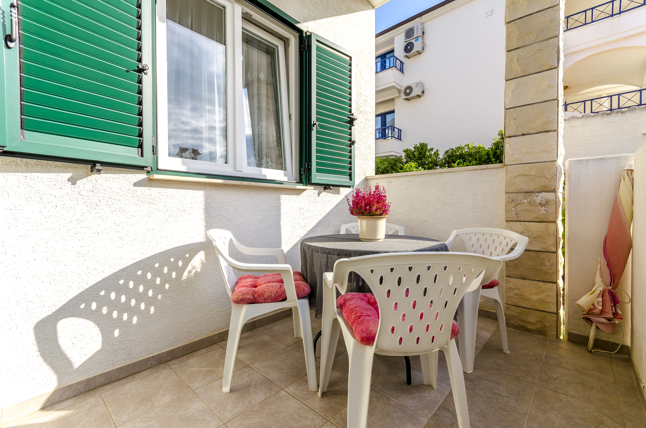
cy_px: 214
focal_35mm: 15
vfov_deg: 77.1
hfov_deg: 100.5
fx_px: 269
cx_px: 323
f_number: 8
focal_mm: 10
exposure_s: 1/250
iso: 100
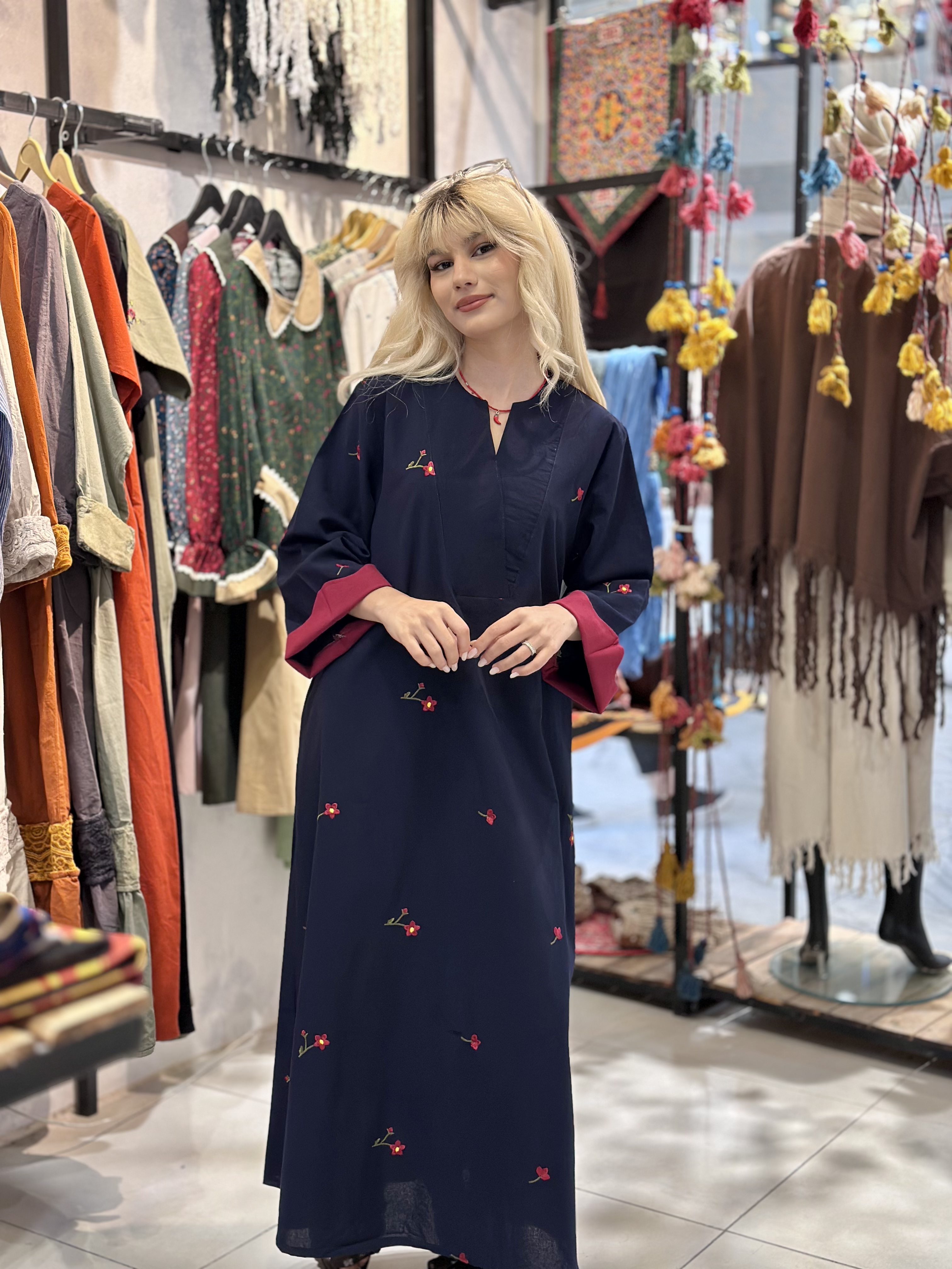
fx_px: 1760
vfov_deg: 39.7
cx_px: 476
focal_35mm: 48
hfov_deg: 30.3
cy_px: 634
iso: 160
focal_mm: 6.86
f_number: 1.78
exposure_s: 1/100
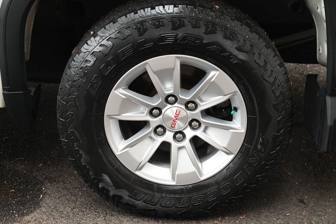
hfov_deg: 34.5
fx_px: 541
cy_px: 112
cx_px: 168
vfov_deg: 23.4
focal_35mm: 58
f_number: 9
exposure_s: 1/60
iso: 1000
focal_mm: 58
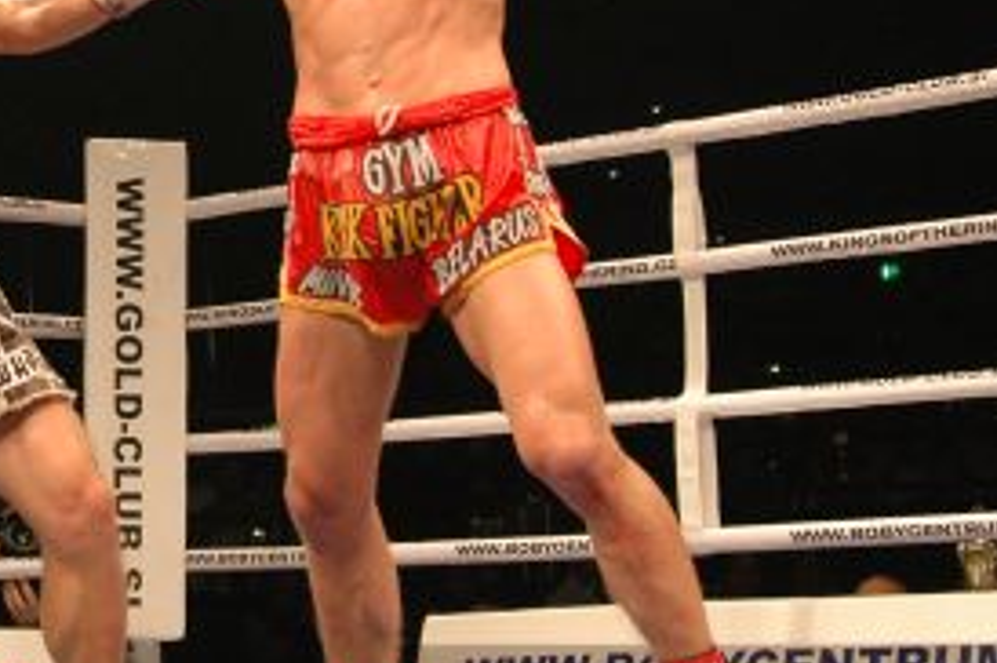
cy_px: 193
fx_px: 2683
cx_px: -98
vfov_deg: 14.0
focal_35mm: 97
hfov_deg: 20.1
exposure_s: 1/400
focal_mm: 28
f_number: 2.8
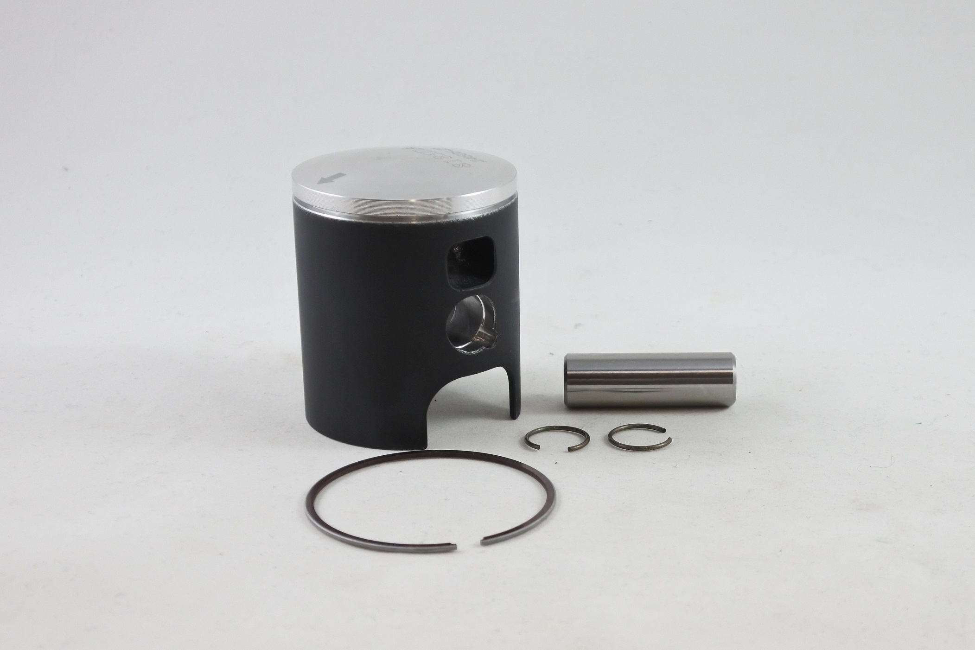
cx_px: 488
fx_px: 1246
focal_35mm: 46
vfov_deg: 29.2
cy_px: 325
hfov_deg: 42.7
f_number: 4.5
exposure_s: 1/125
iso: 400
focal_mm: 17.2
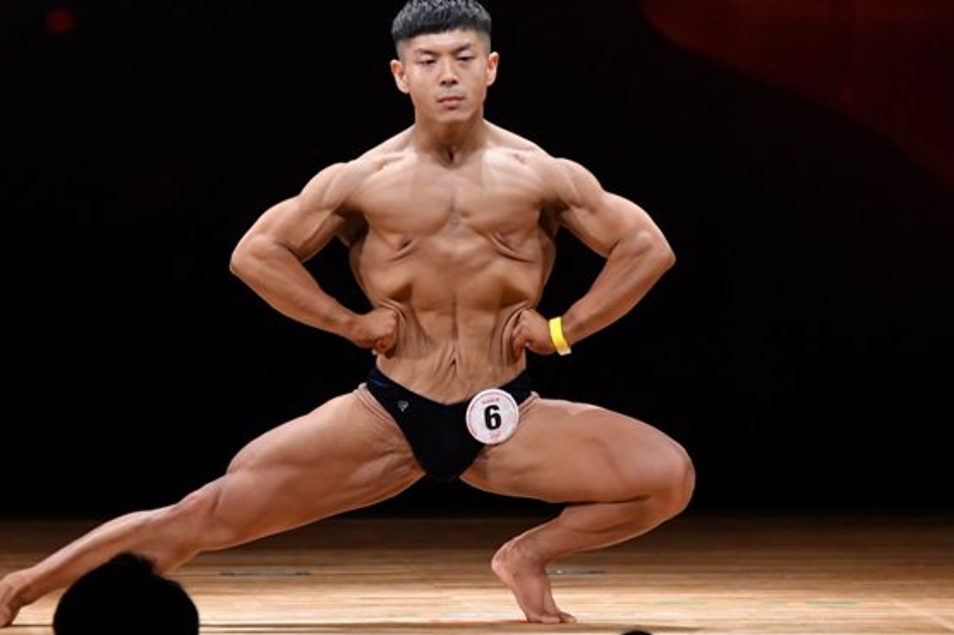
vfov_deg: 3.3
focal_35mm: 418
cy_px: 285
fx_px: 11070
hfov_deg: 4.9
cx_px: 426
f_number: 5.6
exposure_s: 1/400
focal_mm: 200
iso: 3200
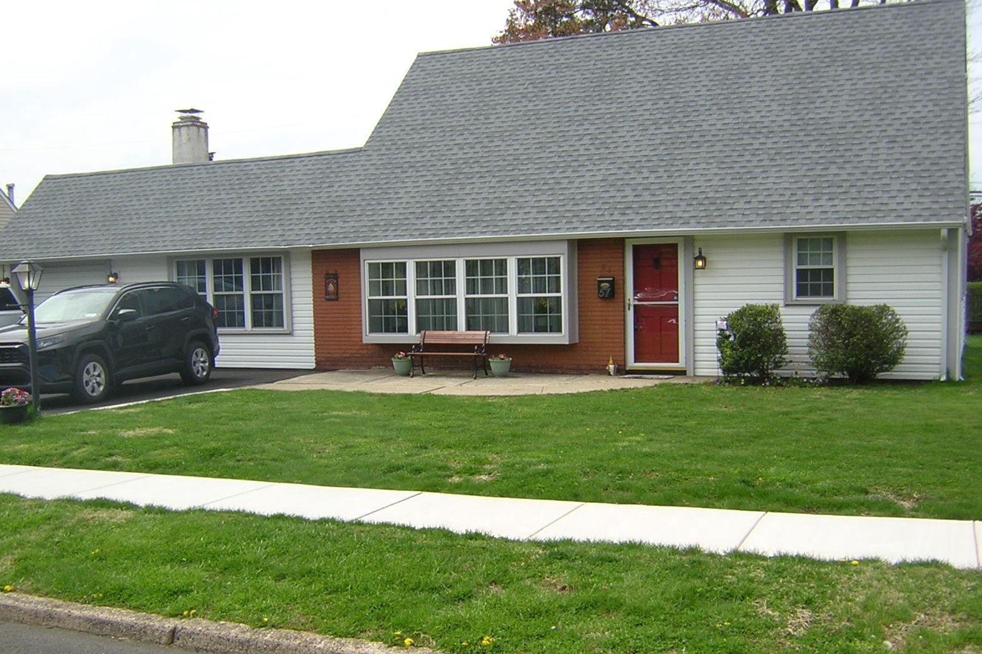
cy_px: 373
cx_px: 489
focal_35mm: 38
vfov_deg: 35.0
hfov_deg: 50.7
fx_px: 1036
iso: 100
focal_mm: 4.7
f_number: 5.2
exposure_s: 1/239
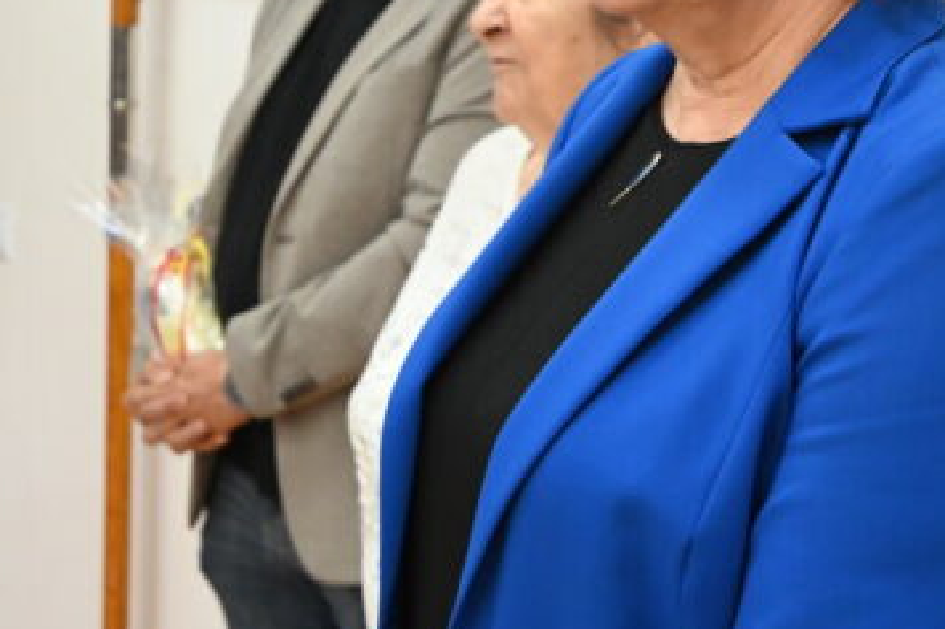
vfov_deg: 14.0
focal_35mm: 97
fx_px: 2545
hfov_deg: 21.0
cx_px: 576
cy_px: 111
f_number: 6.3
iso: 3200
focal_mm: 50
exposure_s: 1/80
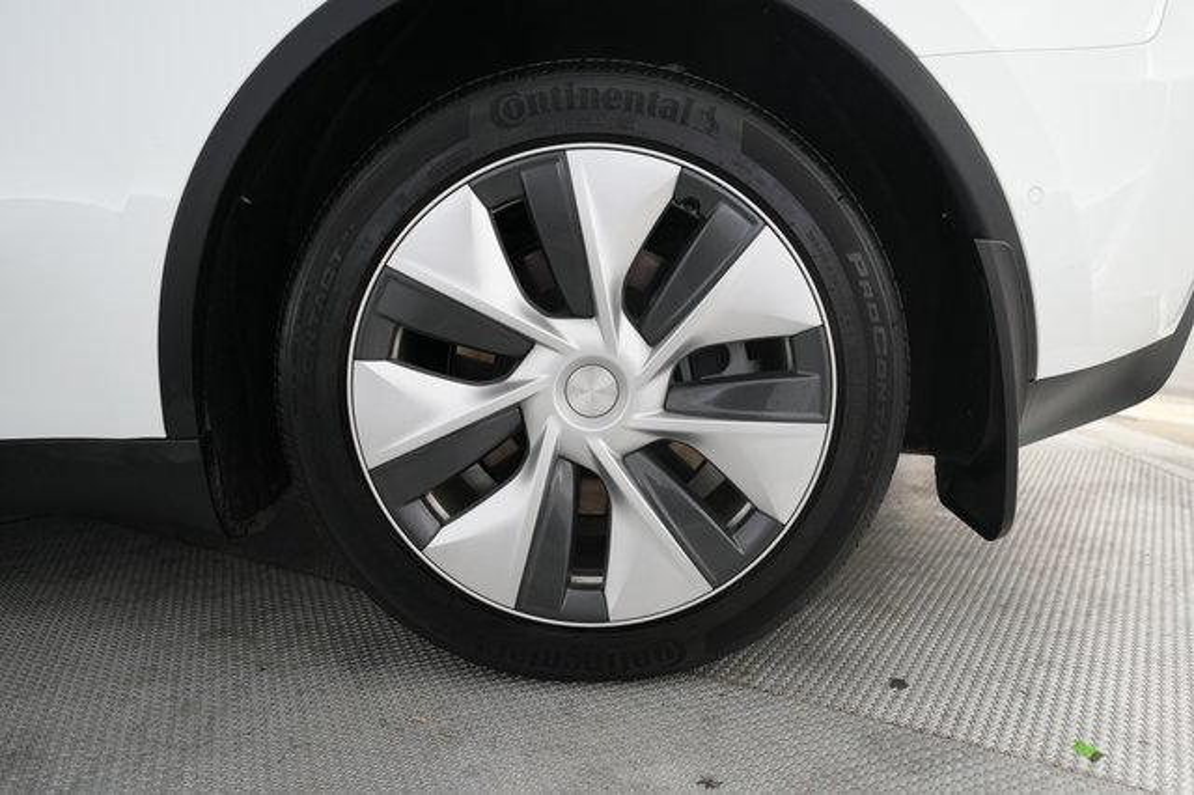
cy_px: 398
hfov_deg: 69.4
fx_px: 862
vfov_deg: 49.5
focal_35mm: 26
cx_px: 597
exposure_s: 1/160
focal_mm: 26
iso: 3200
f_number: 2.8
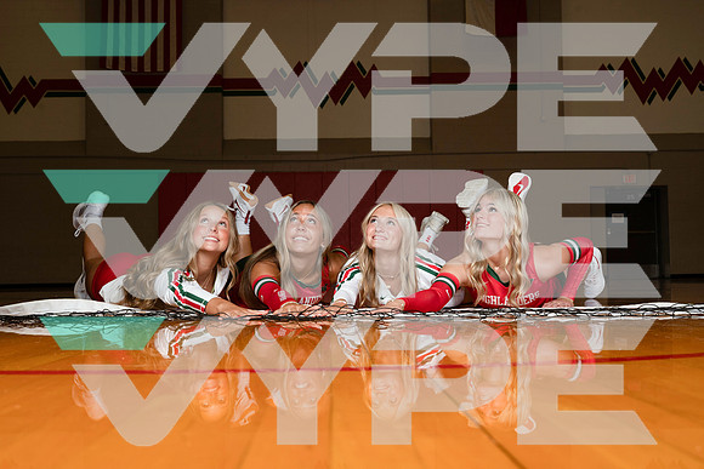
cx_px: 352
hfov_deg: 46.4
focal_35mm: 42
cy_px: 234
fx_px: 821
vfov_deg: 31.9
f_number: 8
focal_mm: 42
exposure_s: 1/250
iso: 640
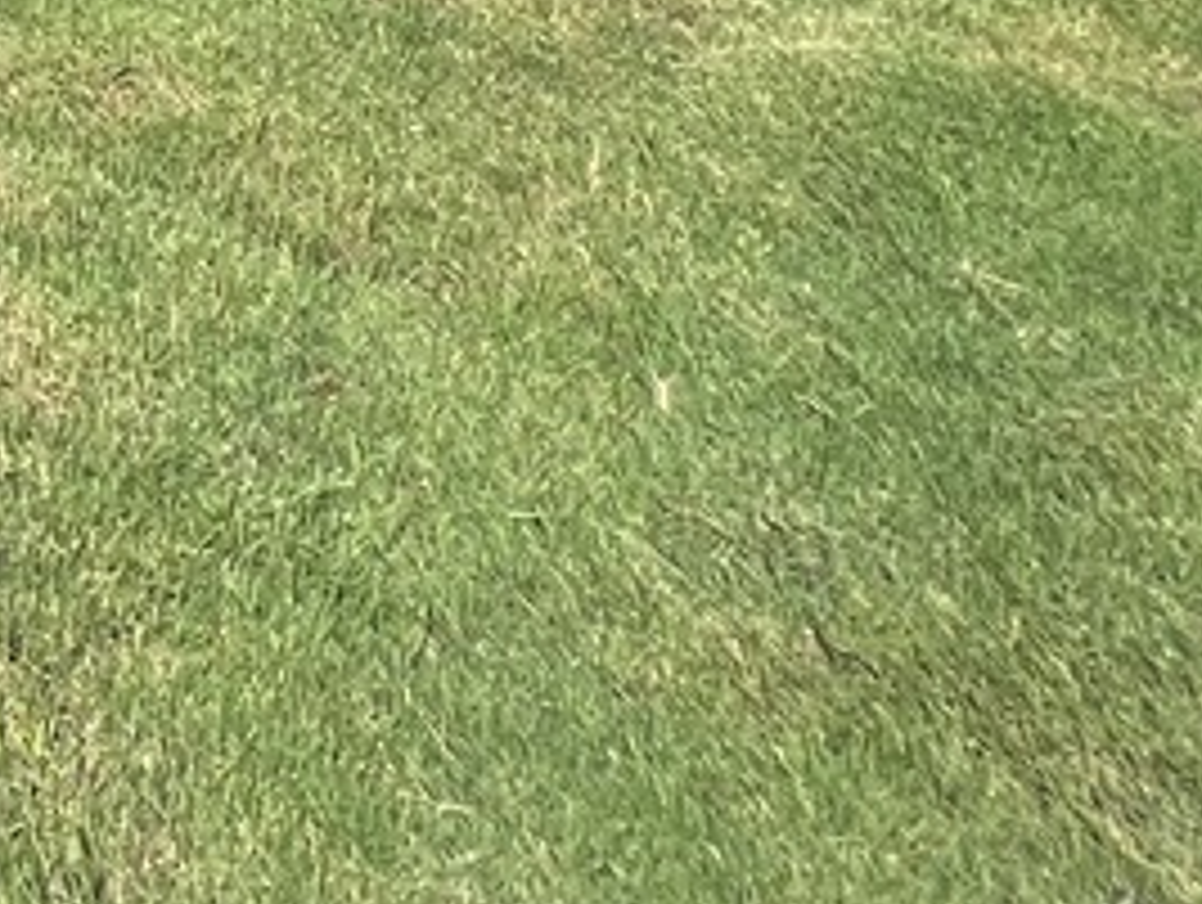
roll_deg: -1.0
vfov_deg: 14.3
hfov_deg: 18.3
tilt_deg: -2.0
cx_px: -1216
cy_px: -1250
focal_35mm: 70
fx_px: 2434
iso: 32
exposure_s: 1/1908
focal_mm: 1.57
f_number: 1.8
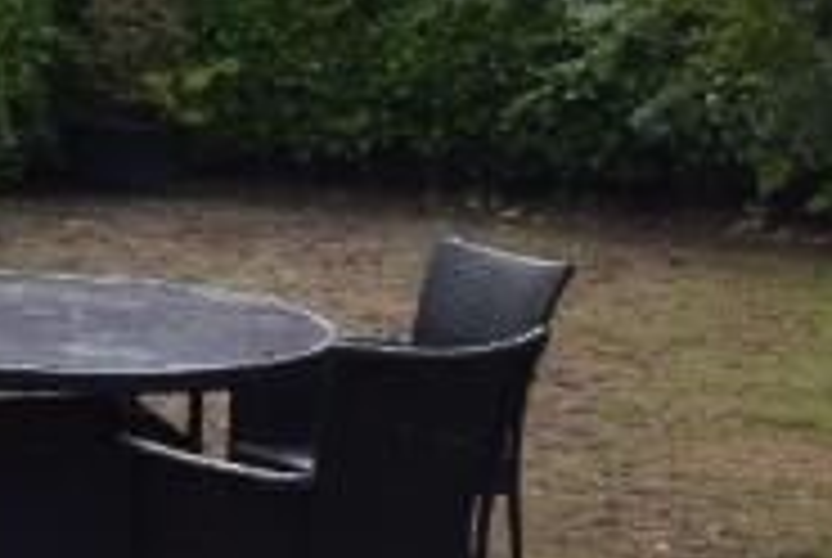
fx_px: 2494
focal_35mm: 108
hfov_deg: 18.8
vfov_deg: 12.7
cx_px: 598
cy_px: 160
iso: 100
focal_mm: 13
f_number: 6.3
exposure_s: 1/160
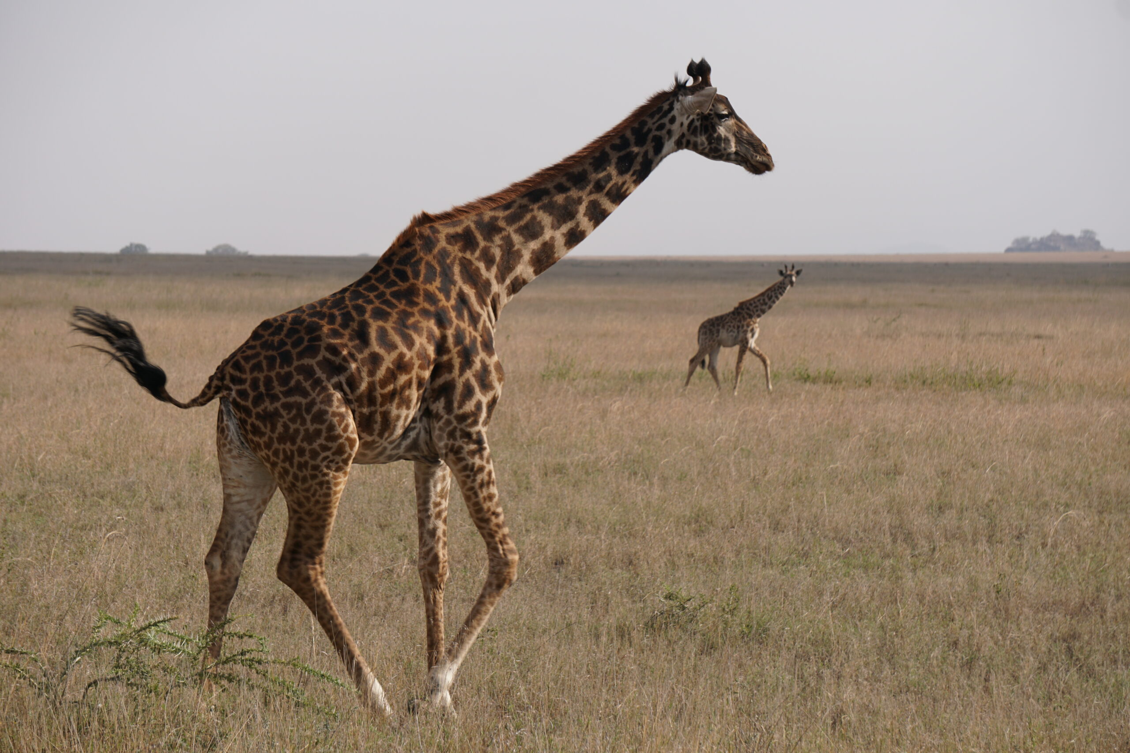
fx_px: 4849
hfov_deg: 13.3
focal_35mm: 154
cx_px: 565
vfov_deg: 8.9
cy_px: 376
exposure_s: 1/250
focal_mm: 103
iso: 100
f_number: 7.1
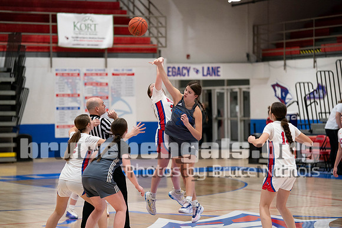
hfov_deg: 14.9
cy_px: 114
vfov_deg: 9.9
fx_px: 1311
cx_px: 171
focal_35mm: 138
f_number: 2.8
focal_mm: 138
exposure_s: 1/1000
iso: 4000
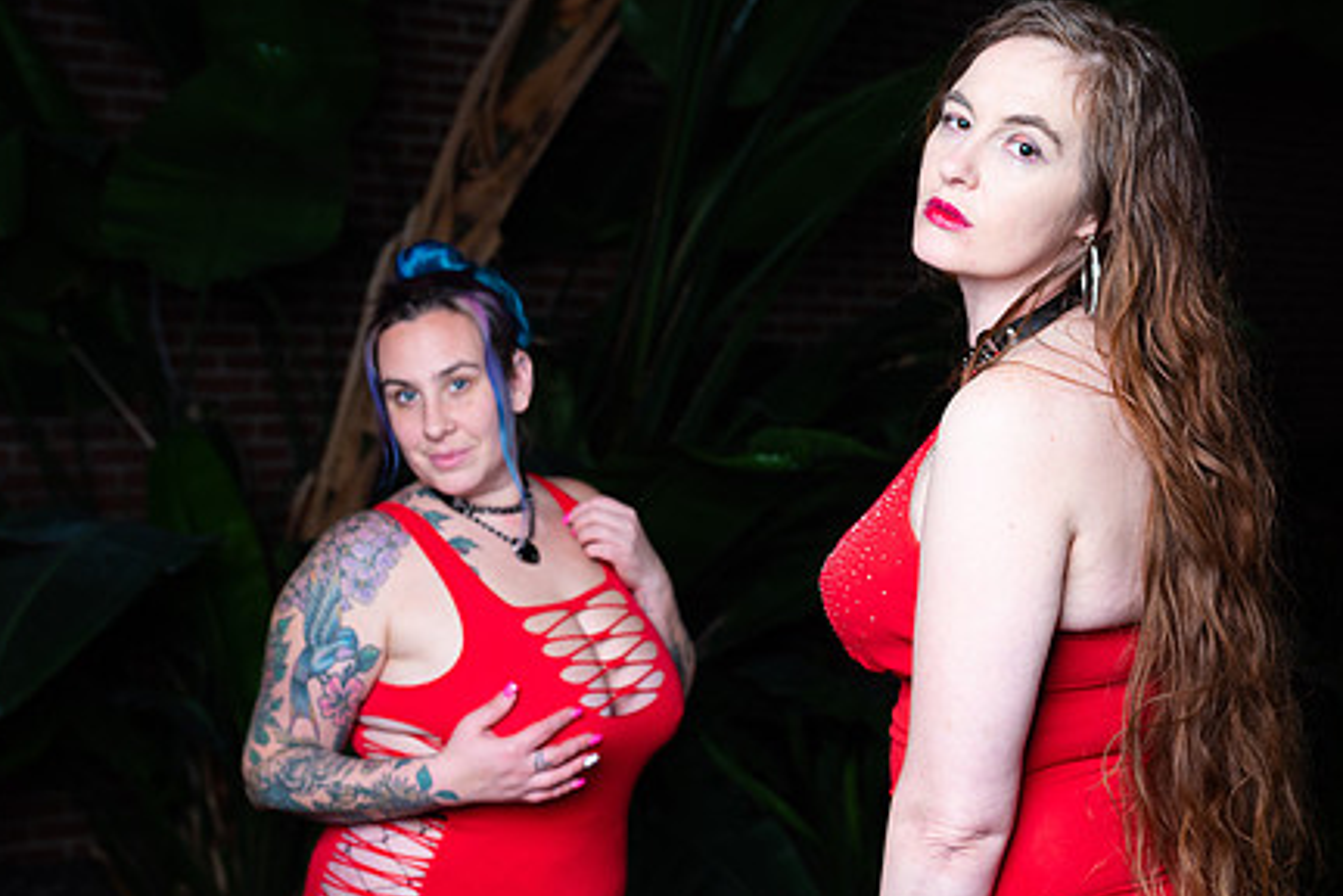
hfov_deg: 41.8
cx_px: 783
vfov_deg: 28.6
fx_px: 1753
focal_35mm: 47
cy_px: 521
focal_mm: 35
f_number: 4
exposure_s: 1/500
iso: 250
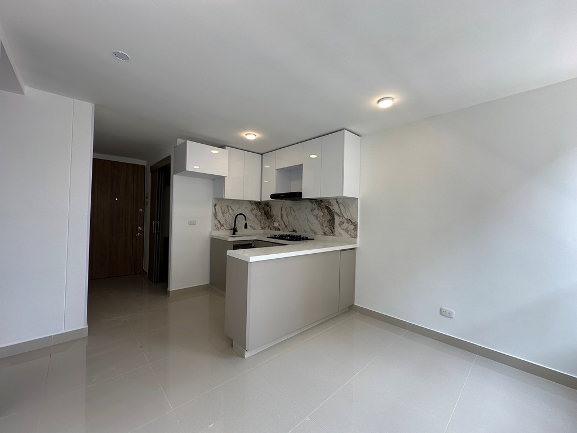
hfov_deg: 102.1
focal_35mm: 14
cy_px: 216
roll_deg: -1.2
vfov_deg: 85.7
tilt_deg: +0.4
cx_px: 288
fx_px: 233
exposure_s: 1/205
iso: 40
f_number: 2.2
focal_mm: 2.22
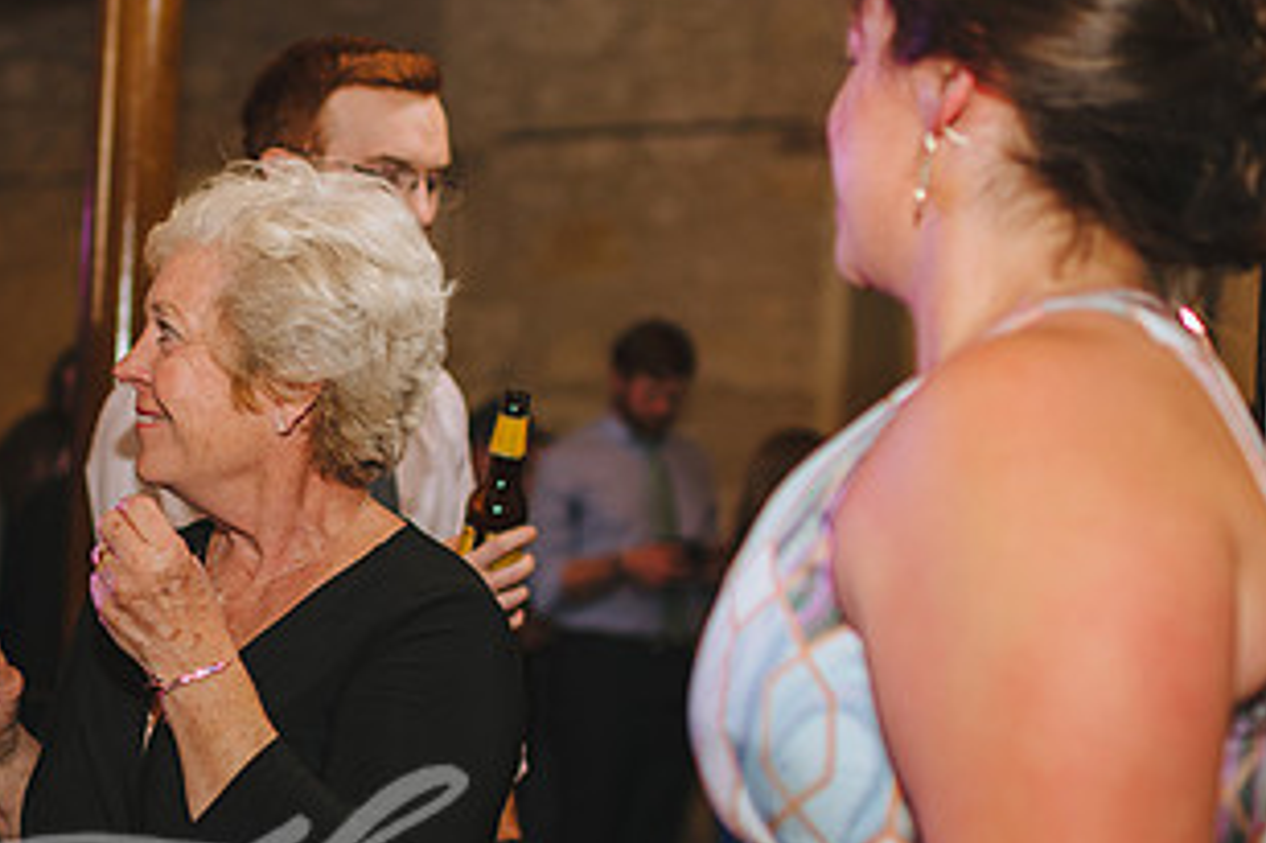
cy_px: 533
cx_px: 230
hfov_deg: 29.7
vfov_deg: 20.5
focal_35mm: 66
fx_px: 2320
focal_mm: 35
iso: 640
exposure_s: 1/200
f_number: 2
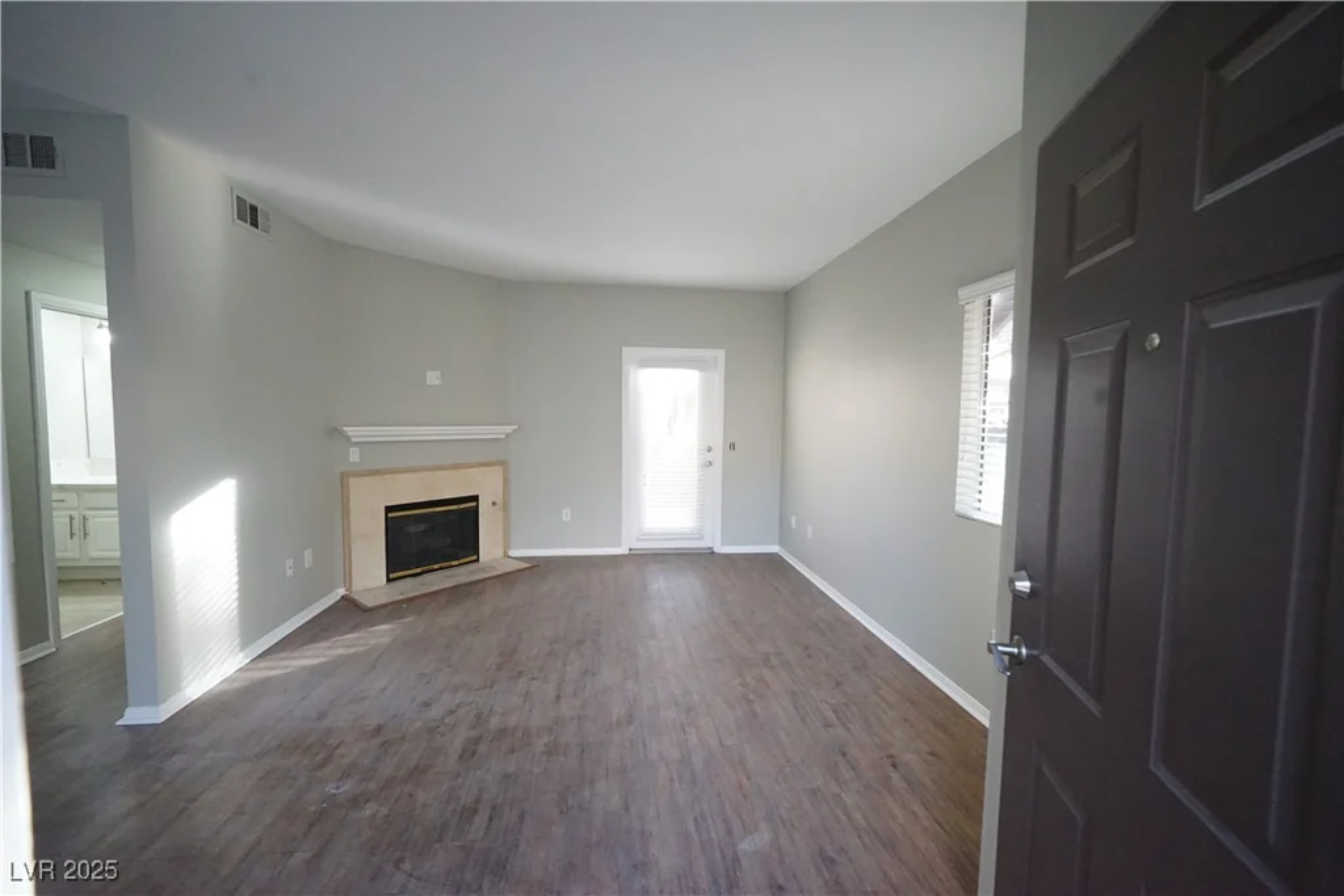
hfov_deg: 104.2
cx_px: 672
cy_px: 448
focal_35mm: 14
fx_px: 523
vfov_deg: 81.2
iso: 8000
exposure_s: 1/200
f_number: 7.1
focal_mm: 14
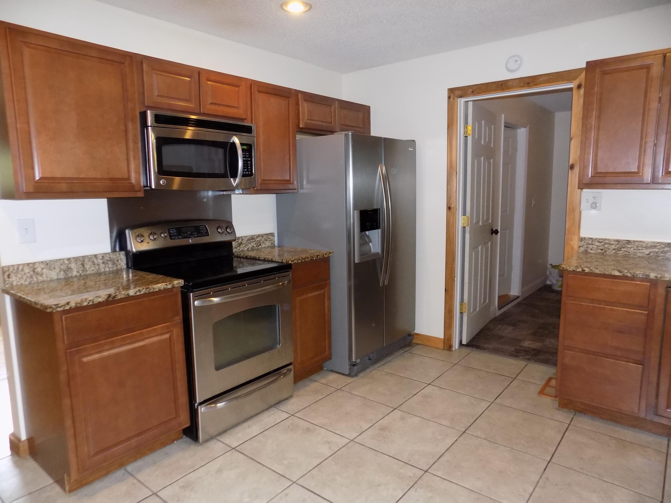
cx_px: 336
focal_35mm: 23
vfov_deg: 58.9
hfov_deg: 73.9
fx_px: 446
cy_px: 252
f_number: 3.1
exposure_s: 1/30
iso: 200
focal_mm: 4
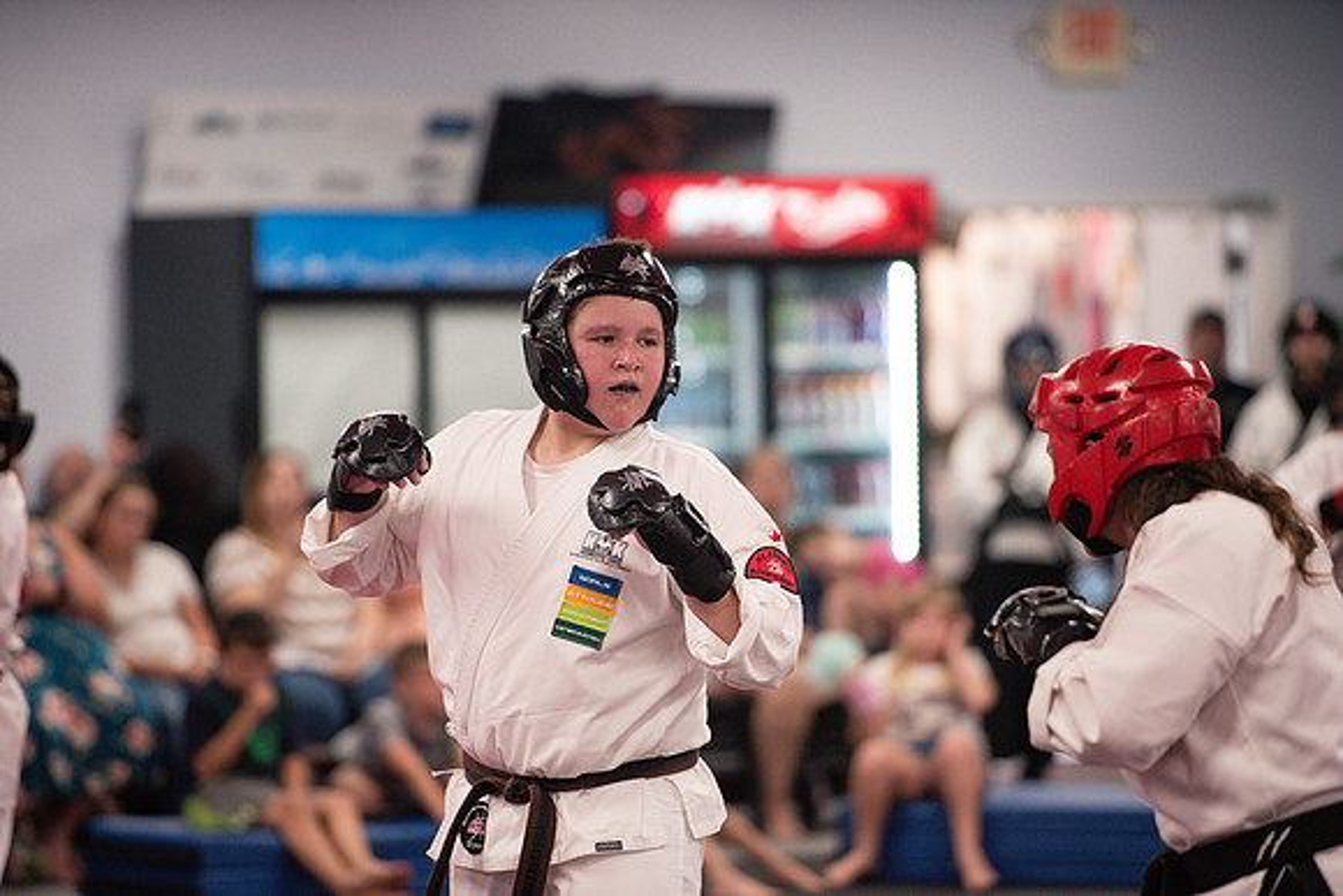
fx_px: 7463
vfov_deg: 6.9
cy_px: 448
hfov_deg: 10.3
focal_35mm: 200
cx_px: 672
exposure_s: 1/400
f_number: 2.8
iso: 1600
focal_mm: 200
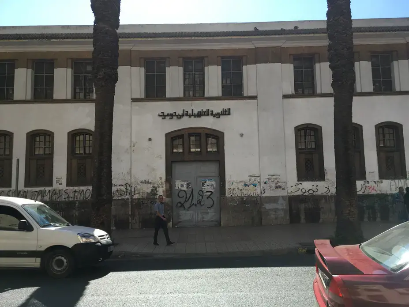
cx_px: 204
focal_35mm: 29
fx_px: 343
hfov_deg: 61.7
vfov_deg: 48.2
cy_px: 154
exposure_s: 1/754
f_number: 2.2
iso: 25
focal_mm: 4.15
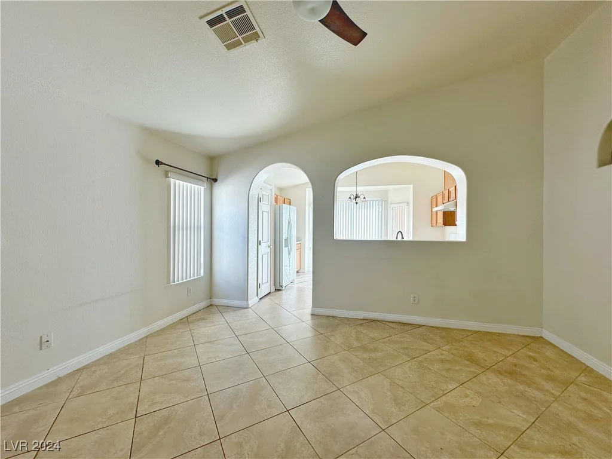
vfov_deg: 85.7
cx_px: 306
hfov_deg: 102.1
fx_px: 248
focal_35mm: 14
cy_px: 230
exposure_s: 1/99
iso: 50
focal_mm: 2.22
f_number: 2.2
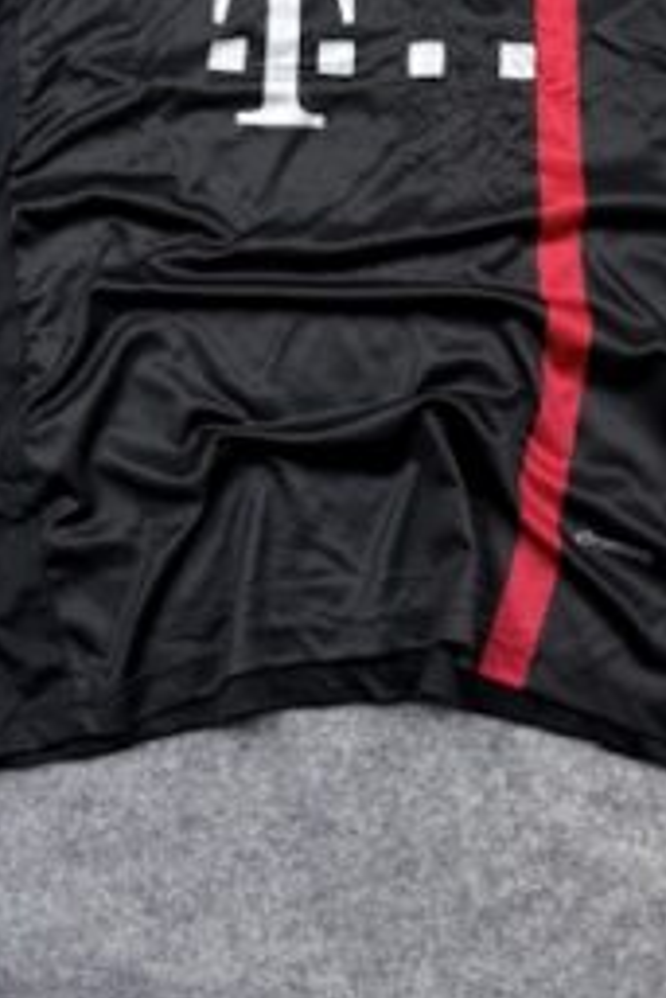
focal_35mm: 52
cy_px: 123
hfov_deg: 26.0
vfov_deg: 36.1
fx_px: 1441
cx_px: 358
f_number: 1.78
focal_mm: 6.76
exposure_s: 1/121
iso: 64
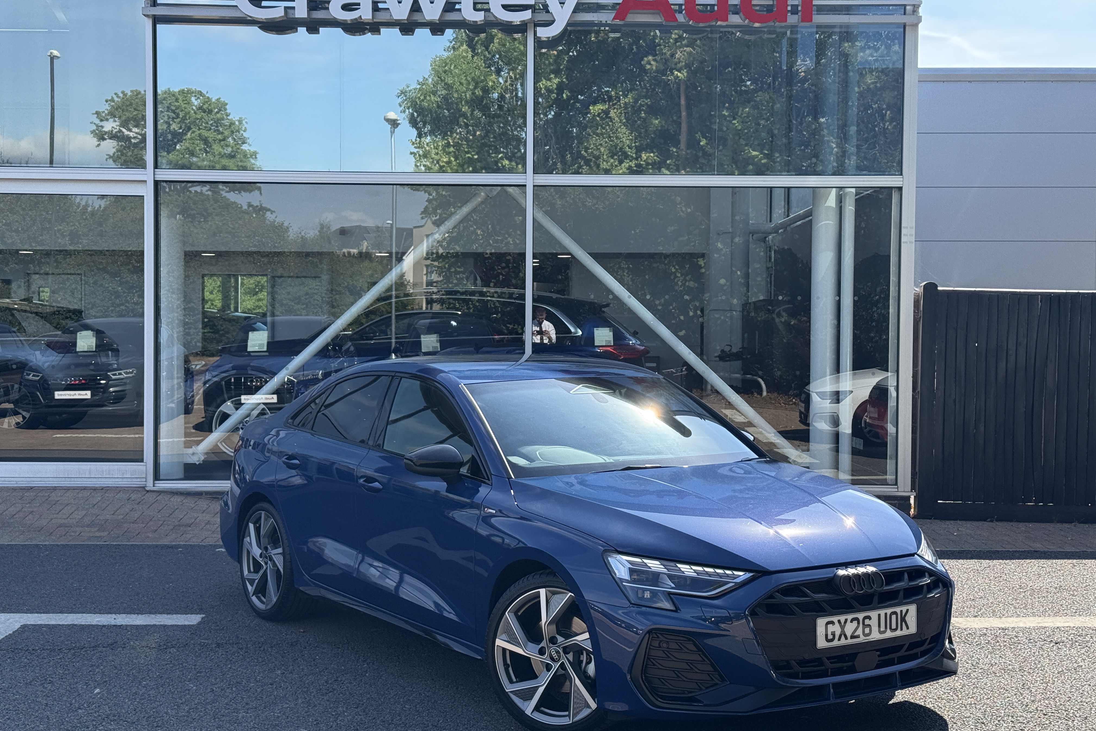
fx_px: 1522
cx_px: 548
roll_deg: +0.3
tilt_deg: -0.3
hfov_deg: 39.6
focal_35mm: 50
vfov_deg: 27.0
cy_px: 358
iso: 100
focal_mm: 6.76
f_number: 1.78
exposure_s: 1/2033
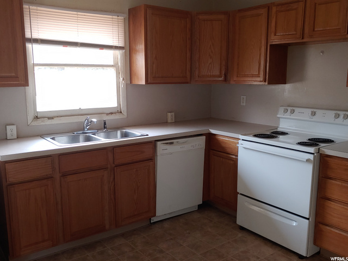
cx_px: 174
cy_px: 130
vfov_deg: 46.8
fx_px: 302
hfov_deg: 60.0
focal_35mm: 30
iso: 100
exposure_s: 1/120
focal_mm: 4.23
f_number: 1.5
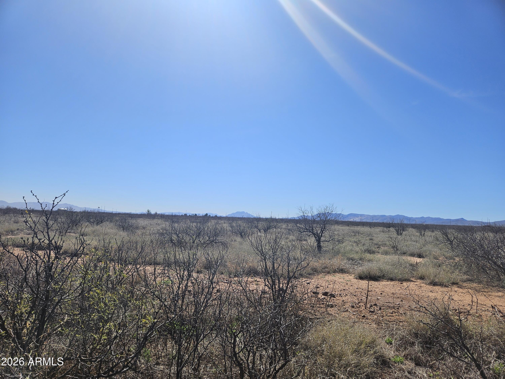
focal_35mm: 23
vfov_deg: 58.9
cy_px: 190
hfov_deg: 73.9
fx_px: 336
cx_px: 252
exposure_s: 1/3840
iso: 25
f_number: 1.8
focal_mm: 5.4
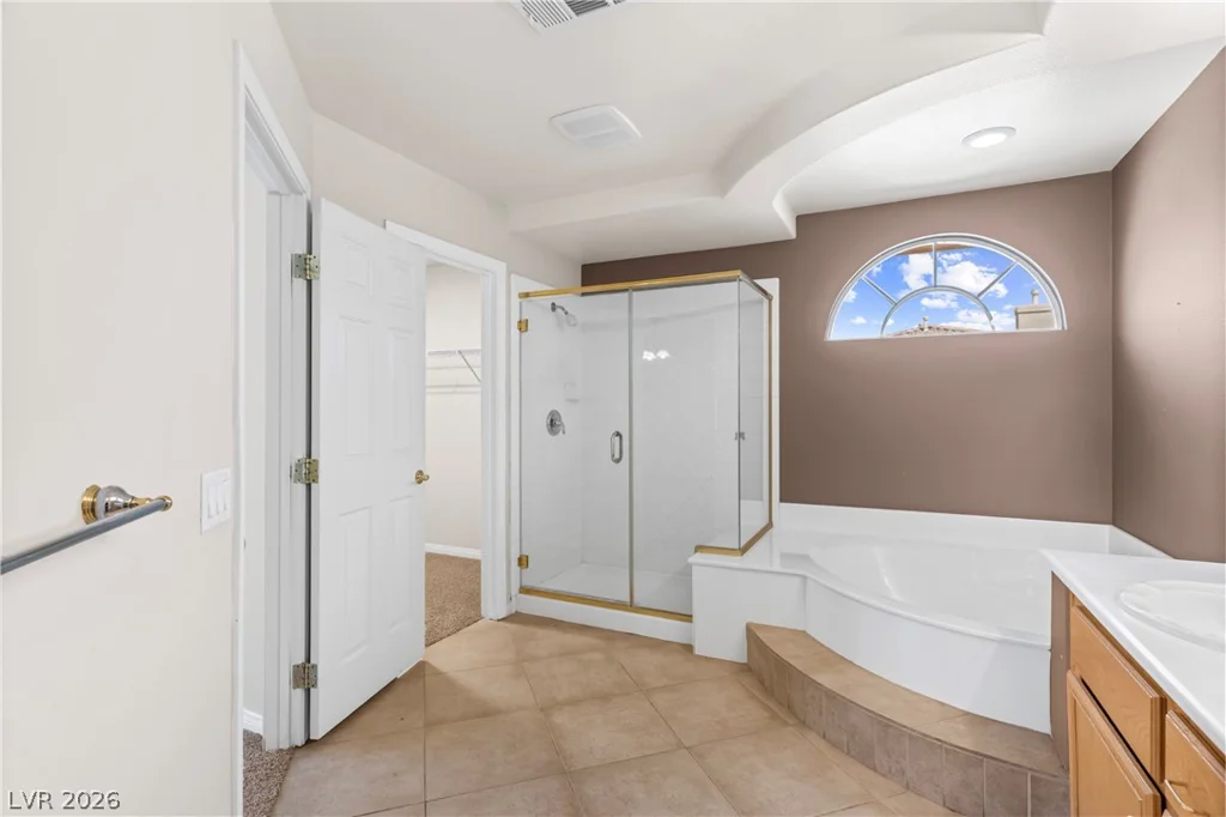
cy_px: 408
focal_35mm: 17
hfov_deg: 93.3
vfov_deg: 70.4
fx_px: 579
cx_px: 613
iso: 400
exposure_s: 1/200
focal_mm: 17
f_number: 8
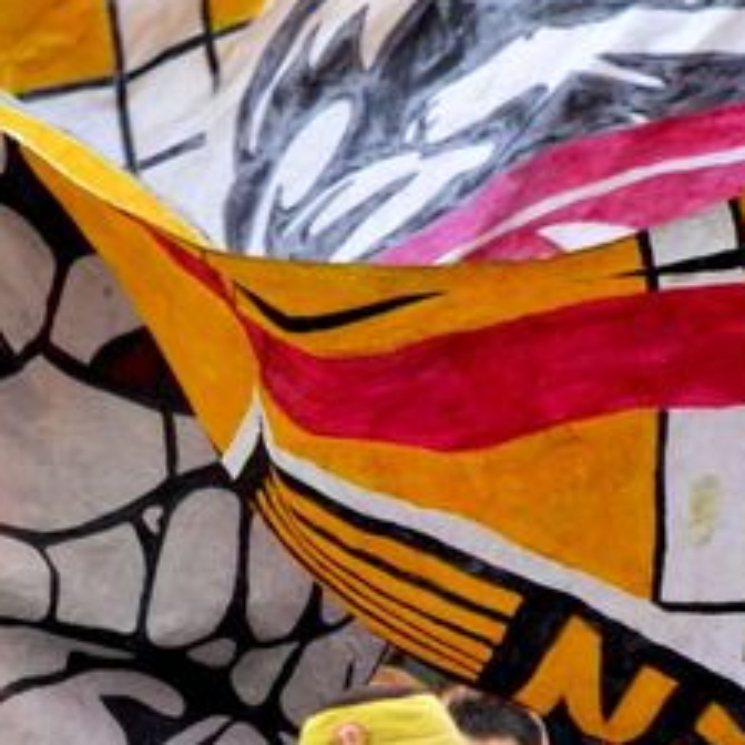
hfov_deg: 2.7
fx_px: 15827
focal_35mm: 650
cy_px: 326
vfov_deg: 2.7
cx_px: 306
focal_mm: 200
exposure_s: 1/1000
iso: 720
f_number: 4
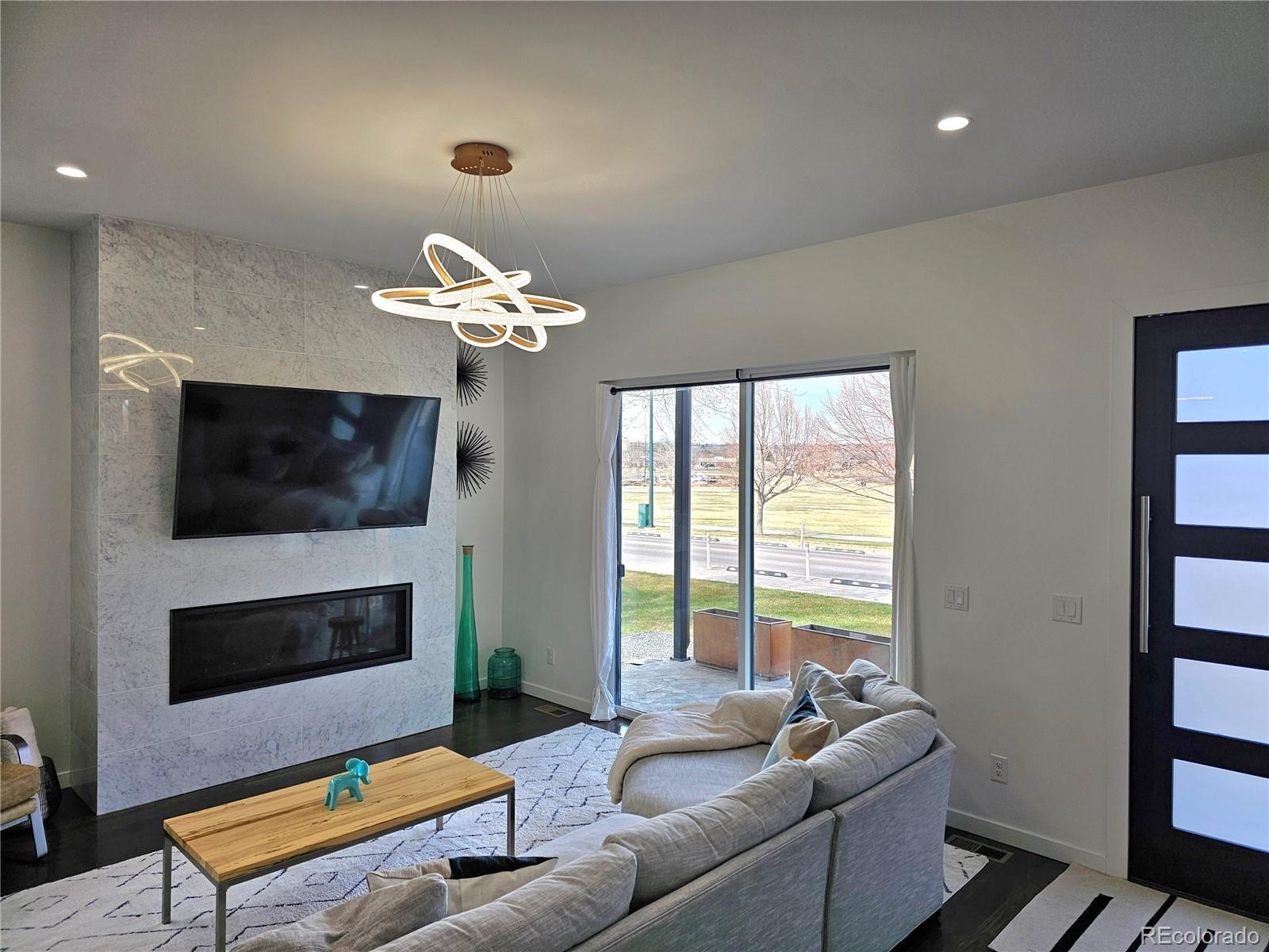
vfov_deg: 58.9
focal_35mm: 23
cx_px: 634
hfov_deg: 73.9
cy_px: 476
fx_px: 843
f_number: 1.7
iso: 20
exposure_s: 1/120
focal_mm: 6.3
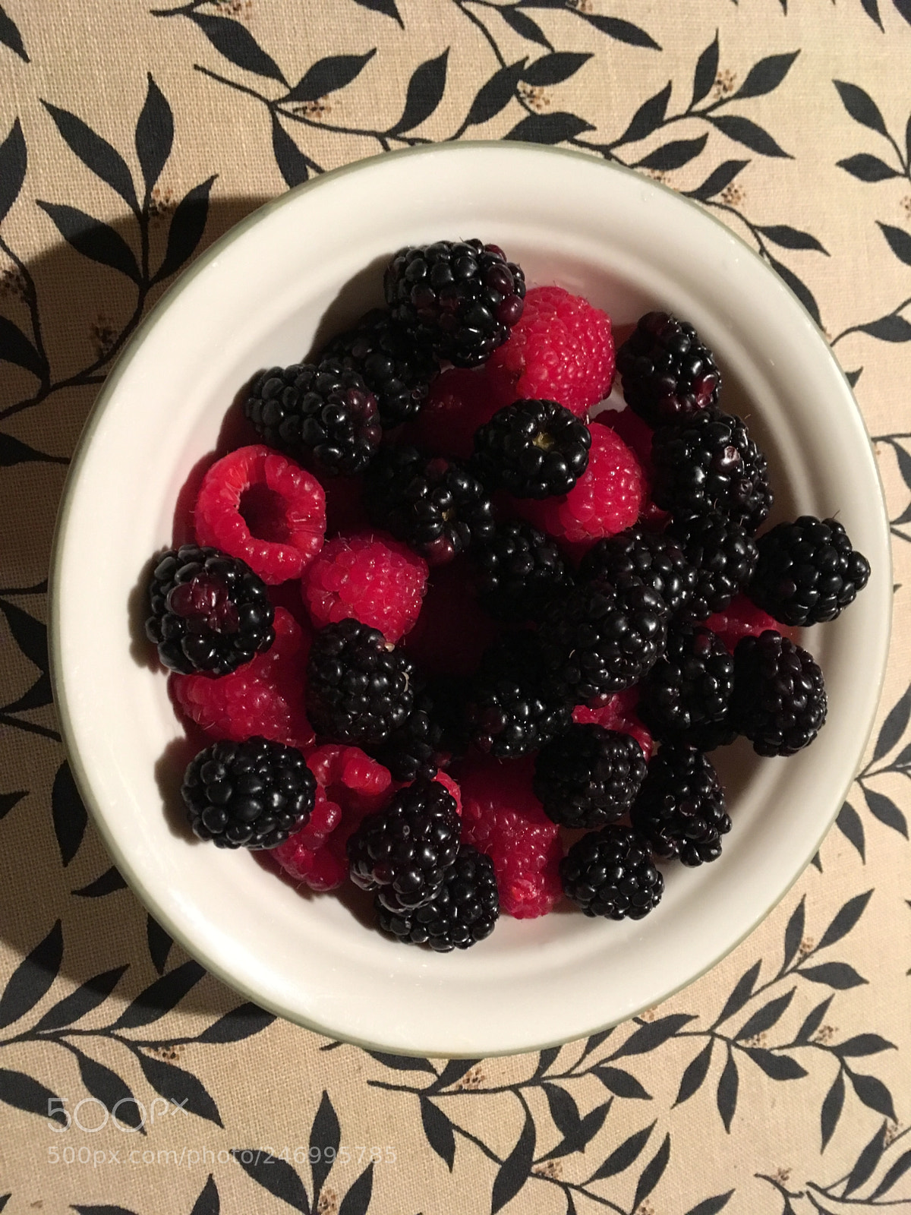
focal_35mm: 29
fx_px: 1018
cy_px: 608
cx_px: 456
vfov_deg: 61.7
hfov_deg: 48.2
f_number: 2.2
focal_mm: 4.15
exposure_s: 1/15
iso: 250
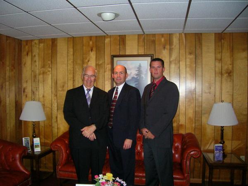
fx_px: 244
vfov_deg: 41.8
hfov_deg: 54.0
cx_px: 124
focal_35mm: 34
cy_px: 93
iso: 200
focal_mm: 5.7
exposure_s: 1/60.1
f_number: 2.9
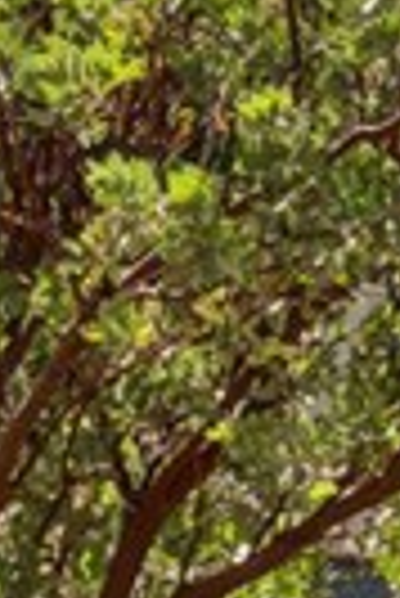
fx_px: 2529
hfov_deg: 7.7
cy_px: 9
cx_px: 1245
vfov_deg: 13.3
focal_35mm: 152
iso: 100
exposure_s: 1/20
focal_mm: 19.8
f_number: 22
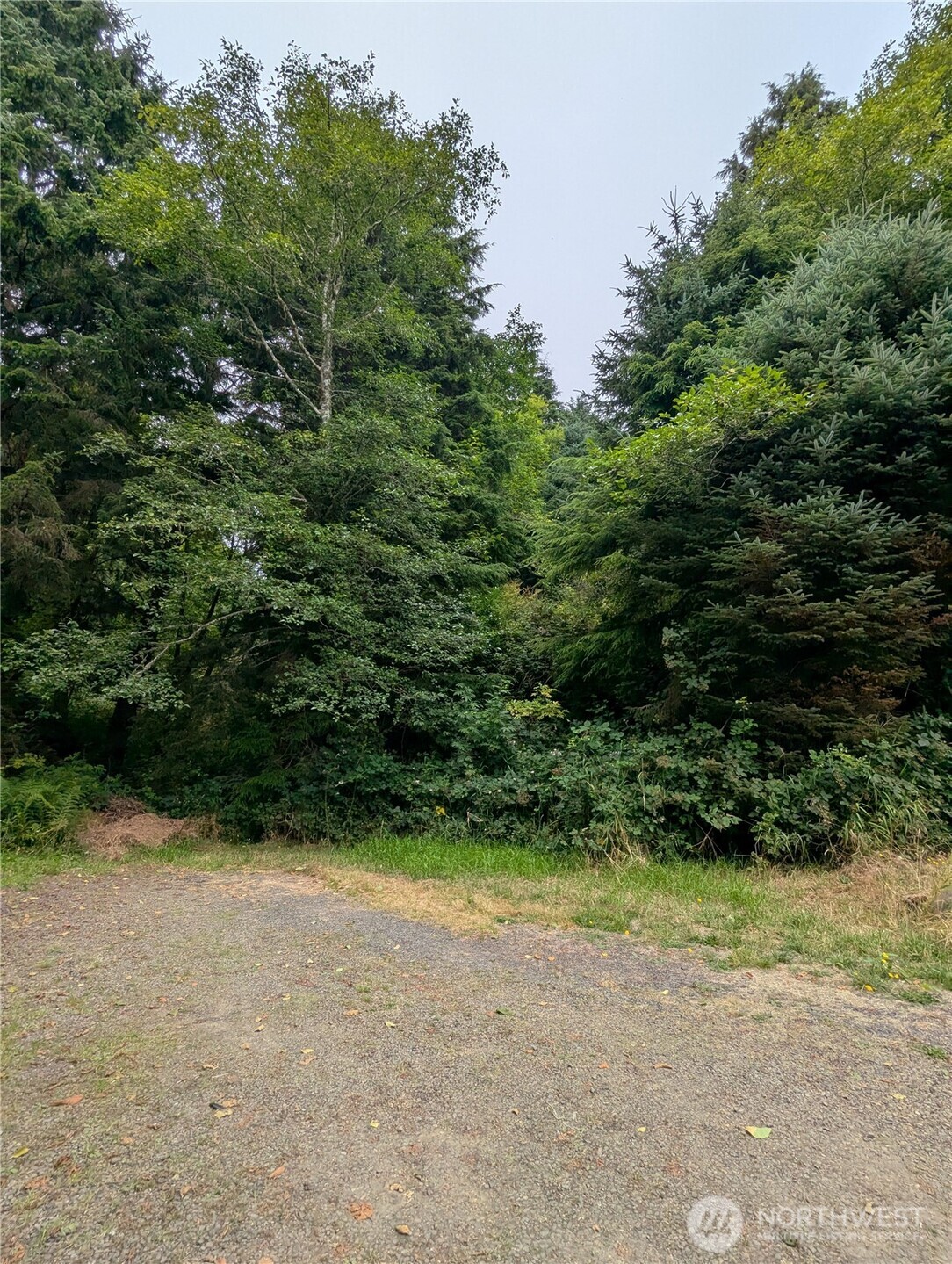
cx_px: 476
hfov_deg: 78.3
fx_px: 585
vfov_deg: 94.4
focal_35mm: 16
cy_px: 632
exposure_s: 1/1475
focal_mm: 2.35
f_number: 2.2
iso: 33
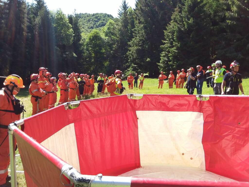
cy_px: 94
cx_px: 124
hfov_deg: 65.3
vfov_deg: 51.4
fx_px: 194
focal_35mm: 27
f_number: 1.9
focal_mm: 2.91
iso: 40
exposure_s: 1/537
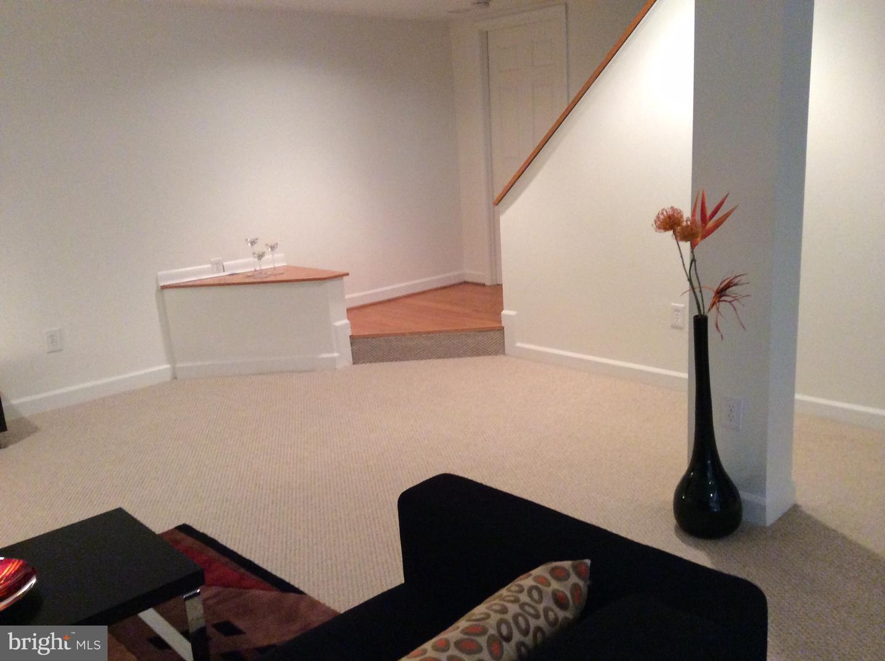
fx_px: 843
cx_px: 442
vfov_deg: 42.9
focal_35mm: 33
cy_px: 330
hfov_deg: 55.4
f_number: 2.4
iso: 250
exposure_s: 1/24
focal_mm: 3.3
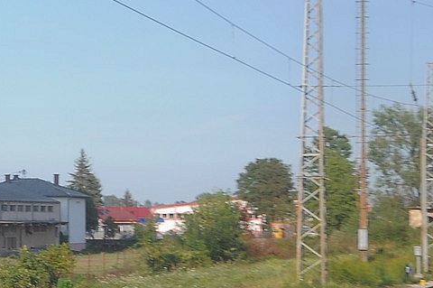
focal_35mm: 150
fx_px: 1802
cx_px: -418
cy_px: 185
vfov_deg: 9.1
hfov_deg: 12.2
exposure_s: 1/800
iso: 200
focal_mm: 25
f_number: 5
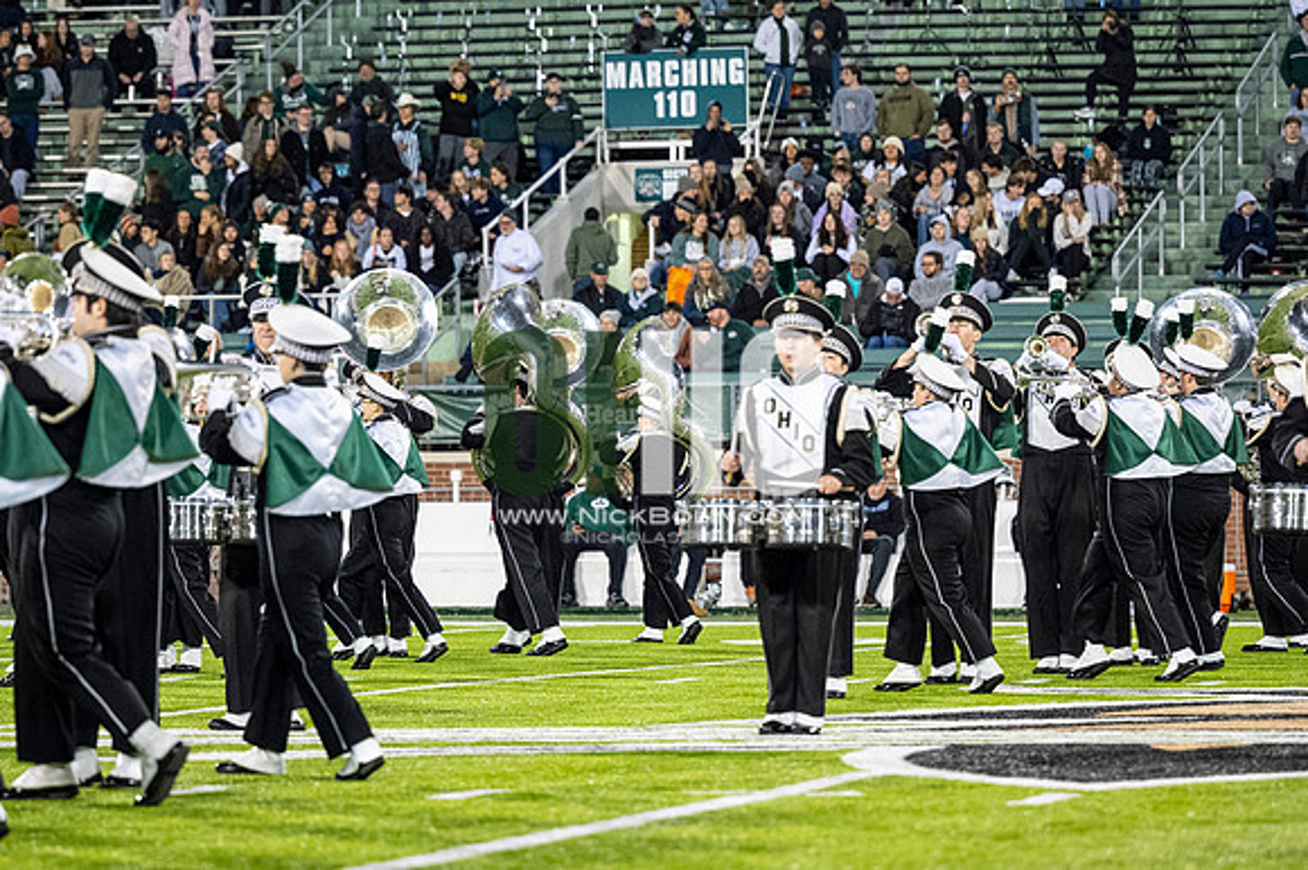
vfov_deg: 8.0
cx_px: 654
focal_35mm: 172
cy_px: 435
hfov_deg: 12.0
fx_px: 6246
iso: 800
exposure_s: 1/500
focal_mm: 115
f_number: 2.8
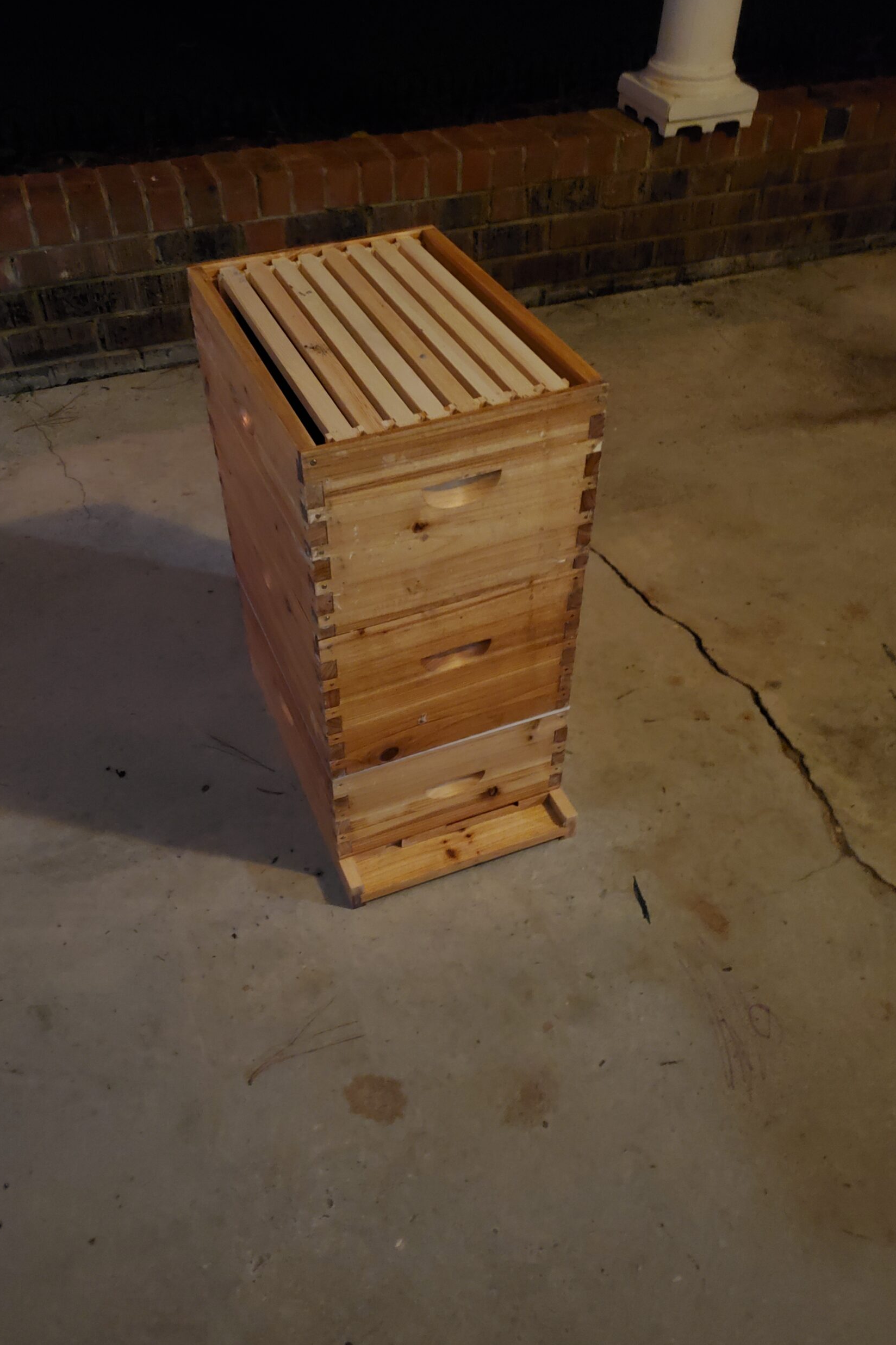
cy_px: 680
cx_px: 430
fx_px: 1045
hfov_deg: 46.4
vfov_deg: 65.5
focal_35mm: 28
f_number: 1.5
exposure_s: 1/9
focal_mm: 4.3
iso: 1250
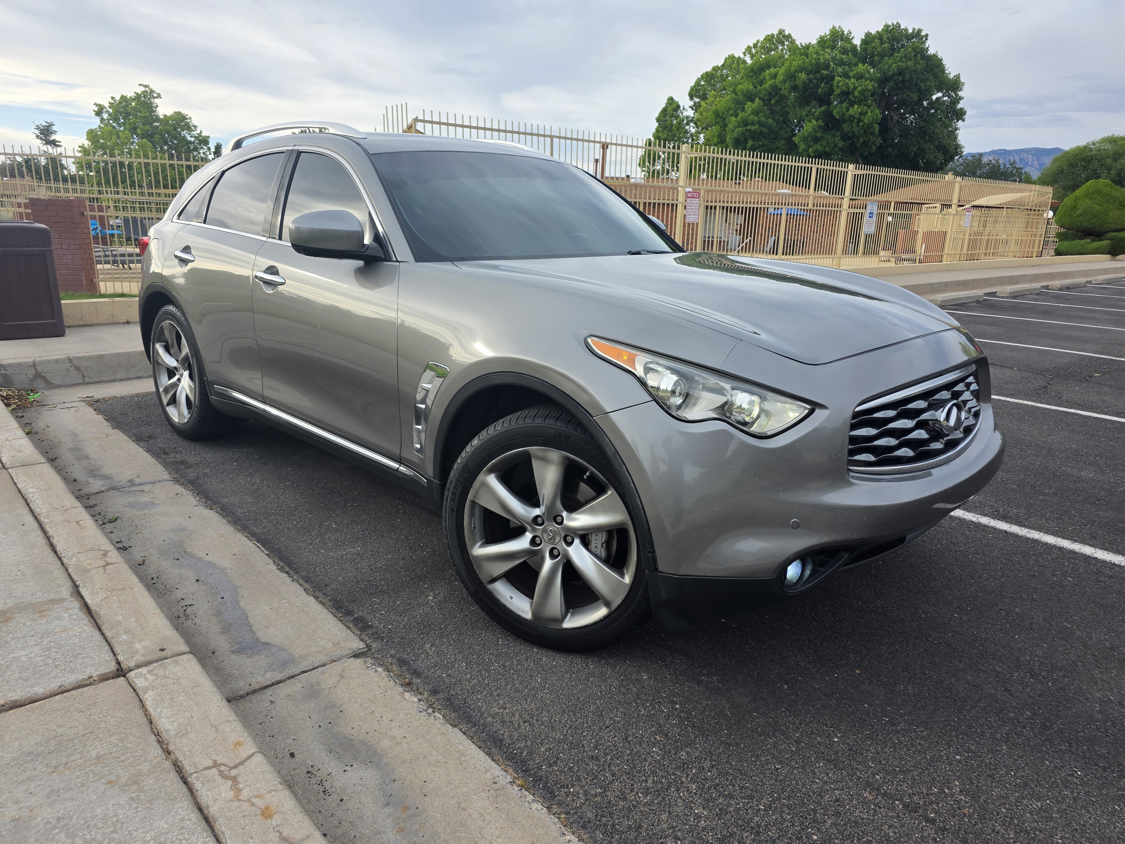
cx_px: 562
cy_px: 422
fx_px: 747
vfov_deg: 58.9
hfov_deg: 73.9
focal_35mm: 23
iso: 80
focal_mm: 6.3
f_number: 1.7
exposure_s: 1/1839
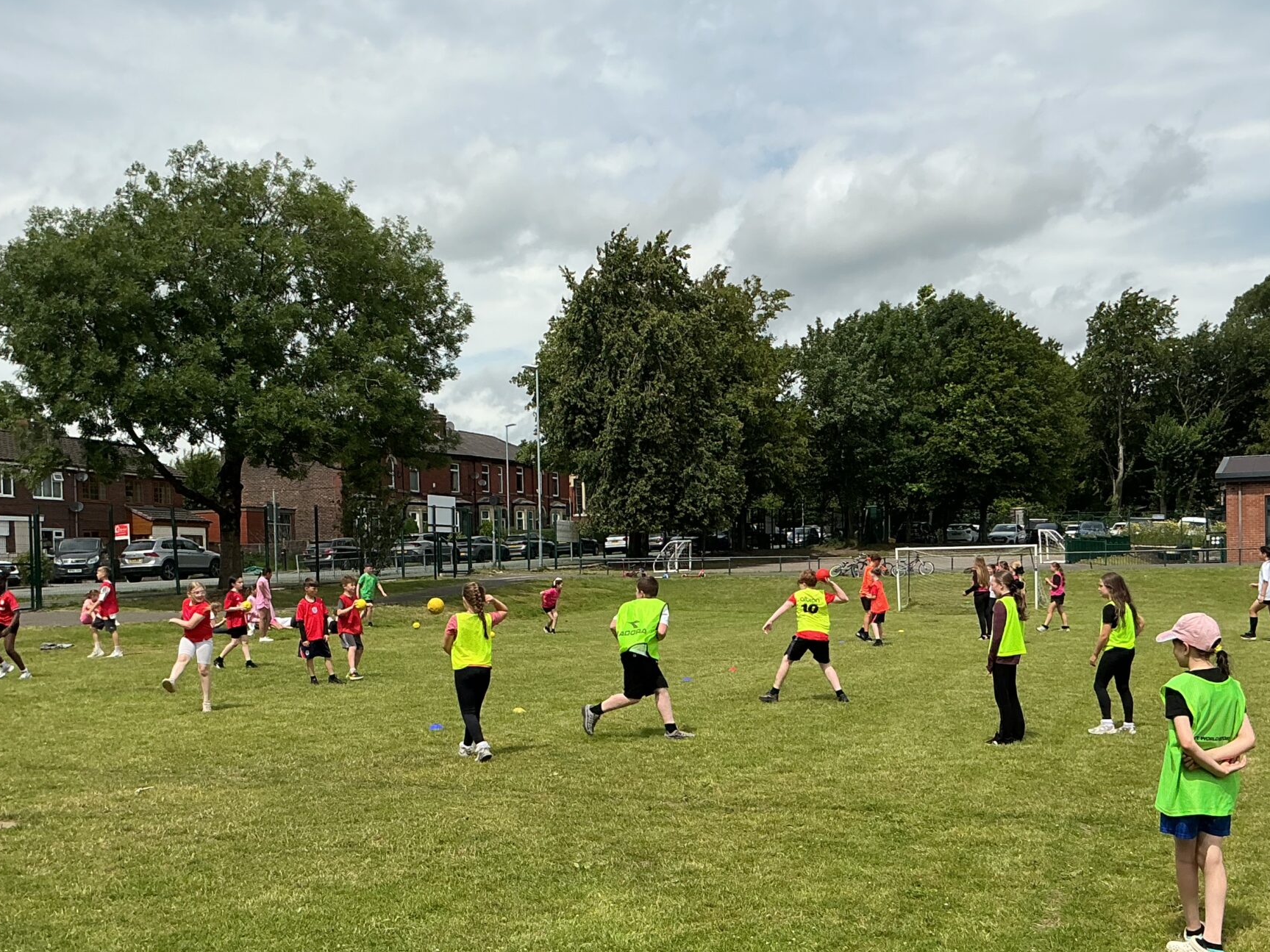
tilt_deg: -1.5
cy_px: 629
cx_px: 652
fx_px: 1577
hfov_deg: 43.8
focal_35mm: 43
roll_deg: +1.6
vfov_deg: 33.3
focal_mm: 3
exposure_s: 1/2427
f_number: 1.8
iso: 25
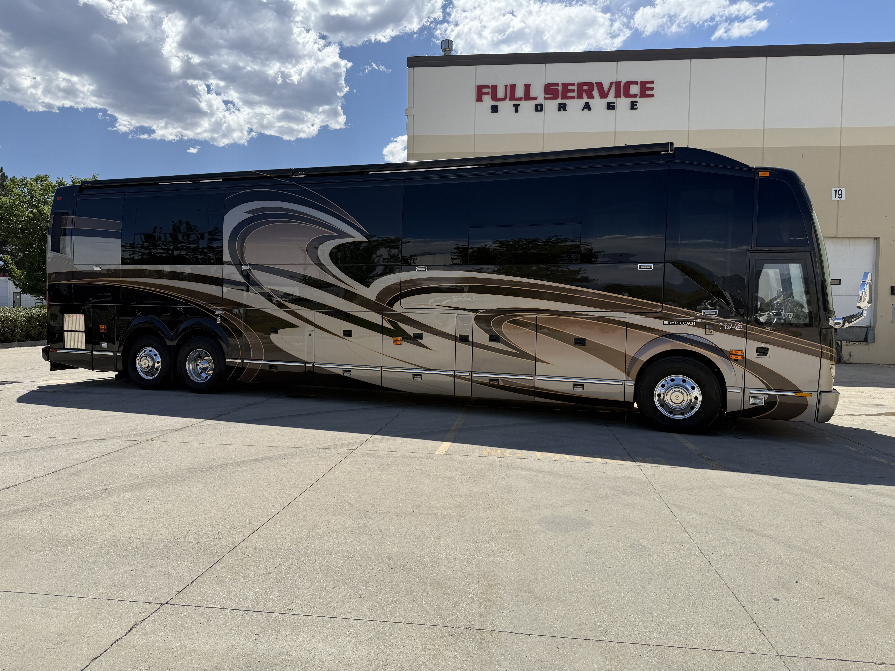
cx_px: 448
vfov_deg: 56.8
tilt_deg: -2.0
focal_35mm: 24
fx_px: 621
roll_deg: -1.4
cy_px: 336
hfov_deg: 71.6
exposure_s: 1/4975
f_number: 1.78
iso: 80
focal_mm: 6.76
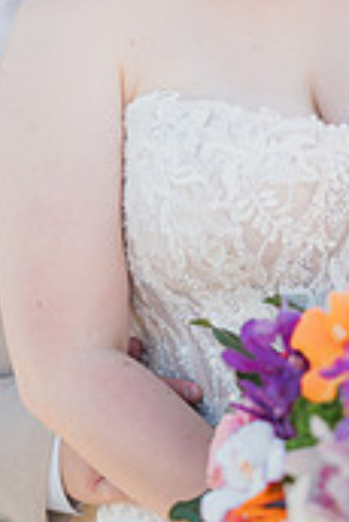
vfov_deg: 15.5
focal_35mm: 131
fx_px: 1901
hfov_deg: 10.5
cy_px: 106
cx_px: 173
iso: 125
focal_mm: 50
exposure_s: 1/1600
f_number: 1.4
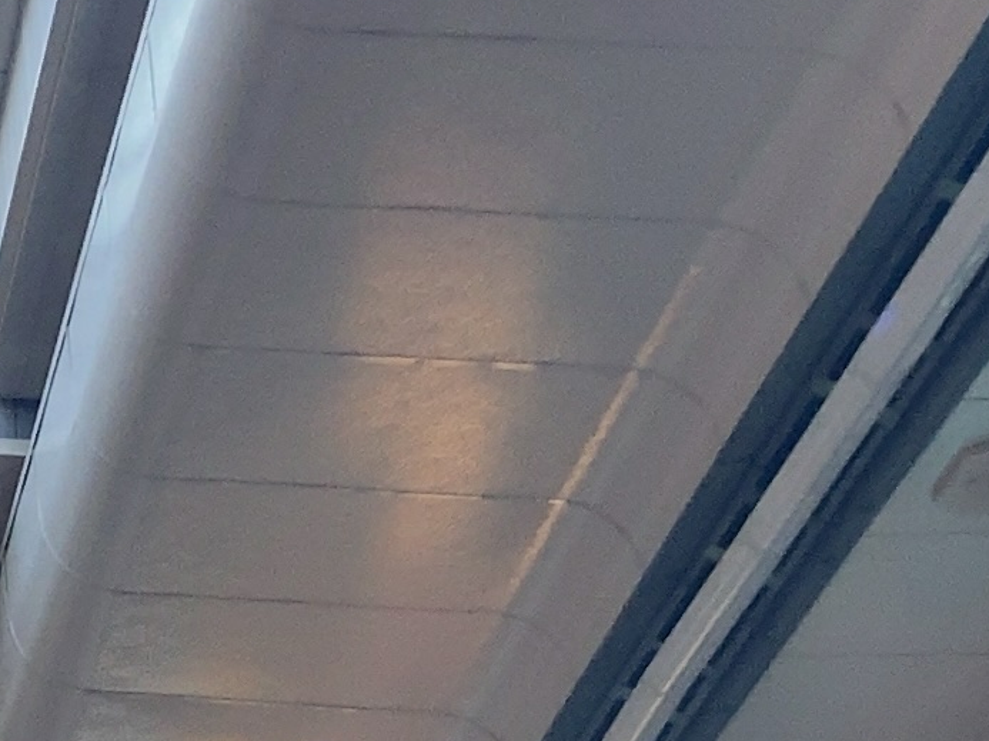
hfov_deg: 11.5
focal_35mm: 163
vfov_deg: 8.9
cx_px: -617
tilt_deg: +18.0
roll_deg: +0.5
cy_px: 1109
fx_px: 4655
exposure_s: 1/100
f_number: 1.8
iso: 64
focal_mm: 3.99
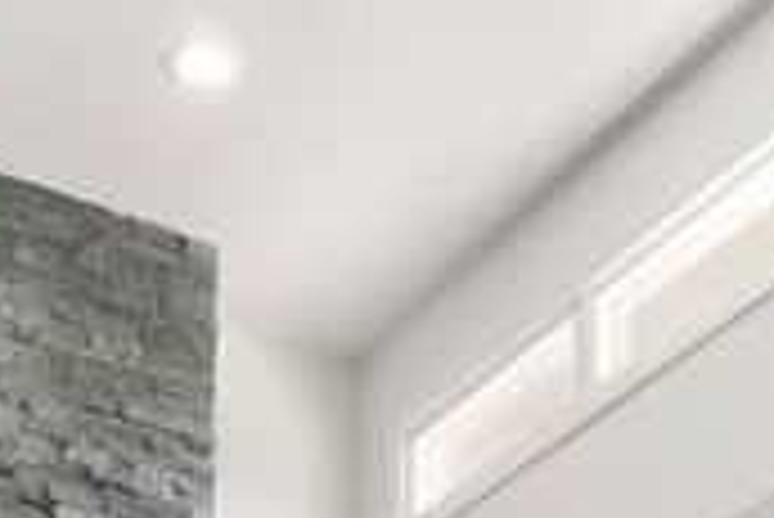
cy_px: 1498
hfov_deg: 20.2
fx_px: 2173
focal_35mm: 101
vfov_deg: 10.3
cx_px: 302
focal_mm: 17
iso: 400
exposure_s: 1/15
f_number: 8
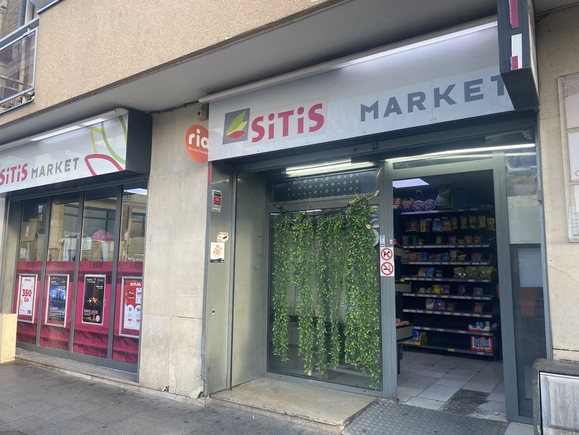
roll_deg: +0.7
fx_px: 435
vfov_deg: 53.1
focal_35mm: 26
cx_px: 290
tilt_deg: +6.8
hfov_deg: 67.3
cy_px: 218
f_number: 1.8
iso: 32
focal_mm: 4.25
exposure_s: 1/198
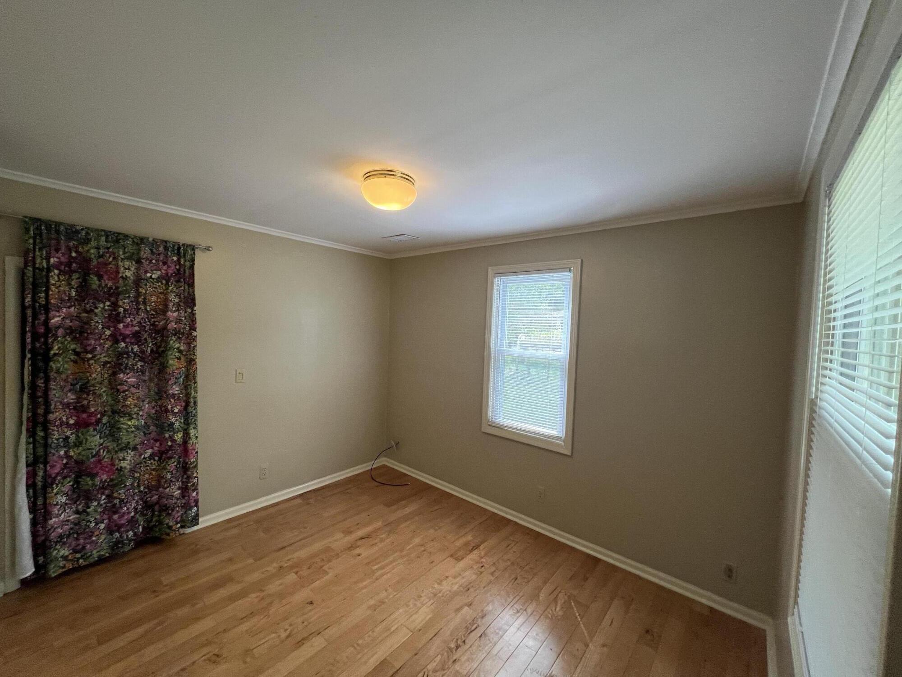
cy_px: 338
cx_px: 451
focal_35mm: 13
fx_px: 339
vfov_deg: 89.9
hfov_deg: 106.2
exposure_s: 1/120
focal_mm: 1.57
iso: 125
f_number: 1.8
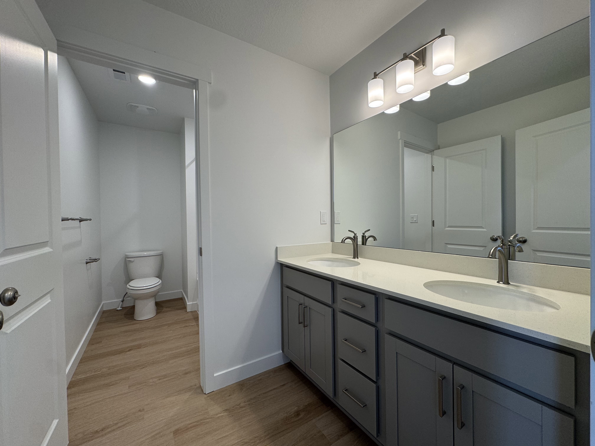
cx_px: 298
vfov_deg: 85.7
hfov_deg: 102.1
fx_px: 241
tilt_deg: -0.9
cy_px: 223
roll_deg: -0.5
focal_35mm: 14
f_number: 2.2
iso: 80
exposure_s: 1/120
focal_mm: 2.22
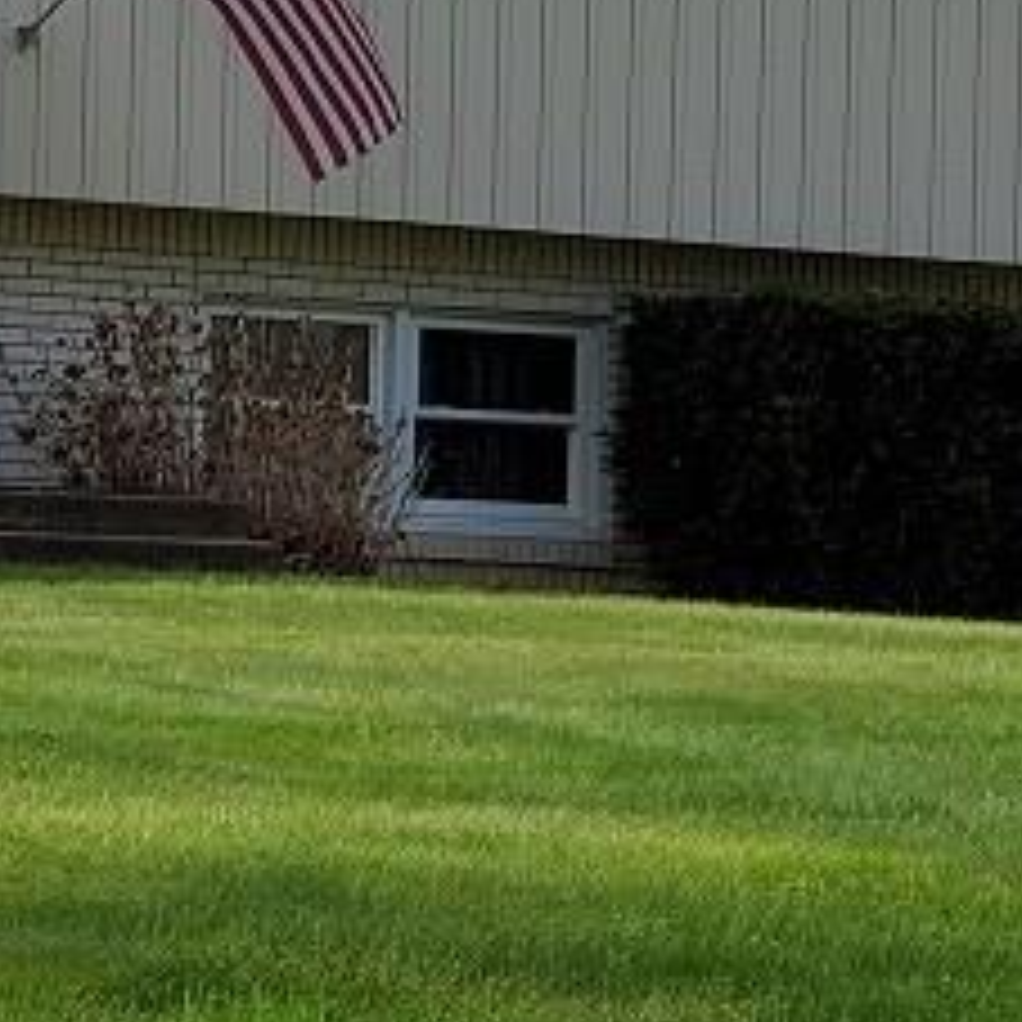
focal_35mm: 207
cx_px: -257
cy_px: 41
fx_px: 6914
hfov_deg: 8.4
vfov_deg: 8.4
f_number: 2.4
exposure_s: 1/624
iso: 50
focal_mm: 6
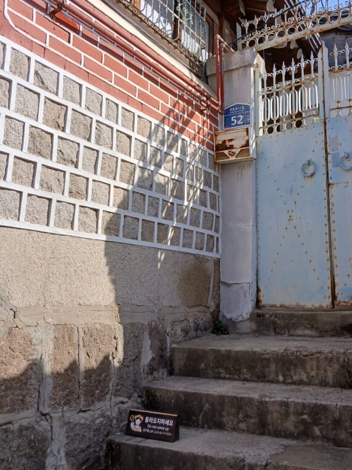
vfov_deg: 52.2
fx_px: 474
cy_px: 183
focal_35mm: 35
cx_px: 207
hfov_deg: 40.6
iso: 20
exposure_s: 1/413
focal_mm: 3.98
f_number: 1.8
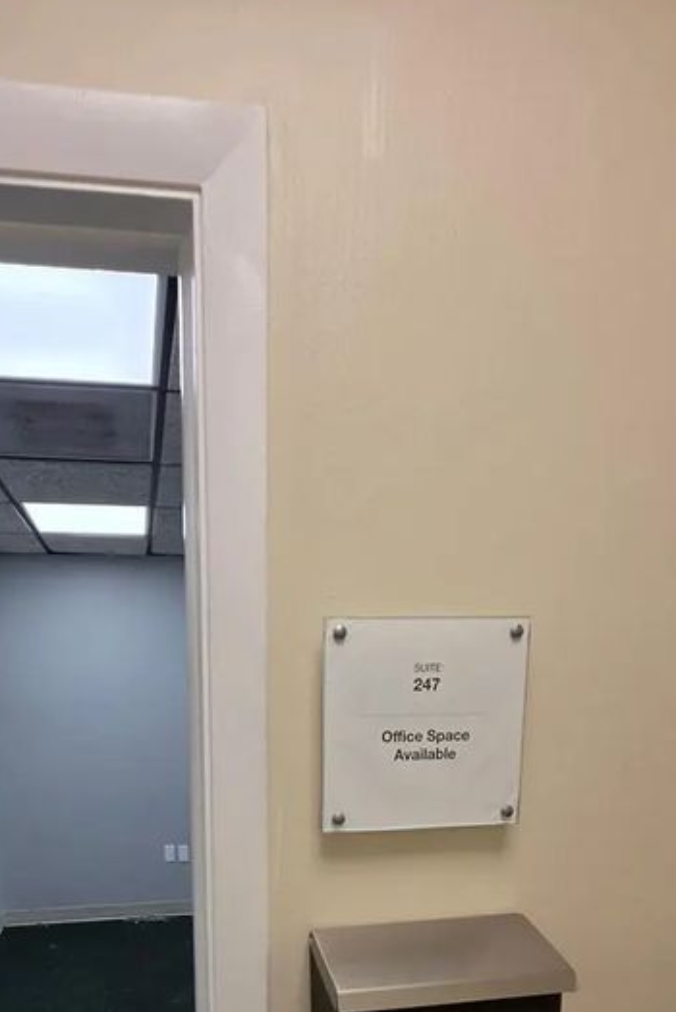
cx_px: 228
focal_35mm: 22
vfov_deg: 70.9
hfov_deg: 56.1
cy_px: 806
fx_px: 619
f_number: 1.9
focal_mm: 2.2
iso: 20
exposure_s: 1/120
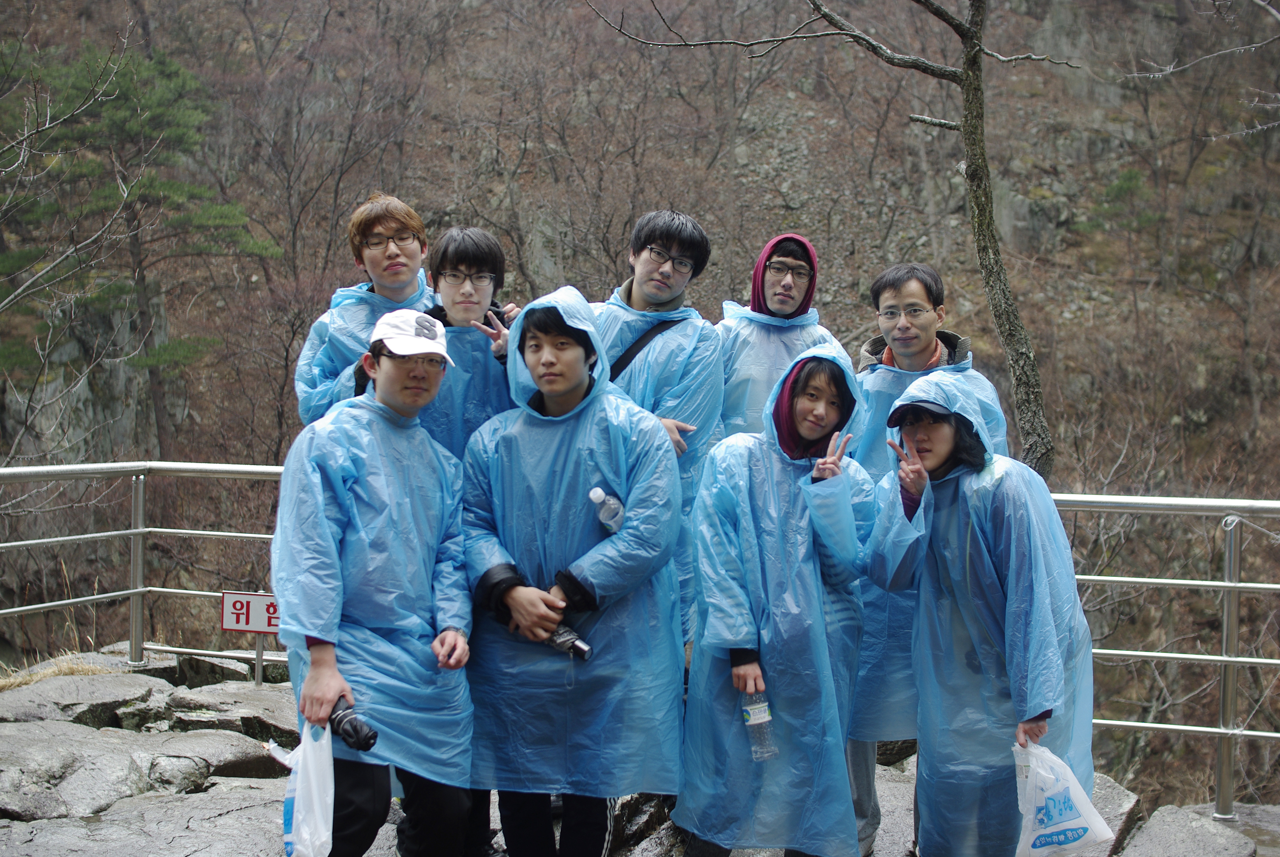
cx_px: 640
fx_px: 1602
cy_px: 428
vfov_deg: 29.9
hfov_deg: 43.6
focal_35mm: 45
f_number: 2.8
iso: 100
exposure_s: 1/350
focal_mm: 30
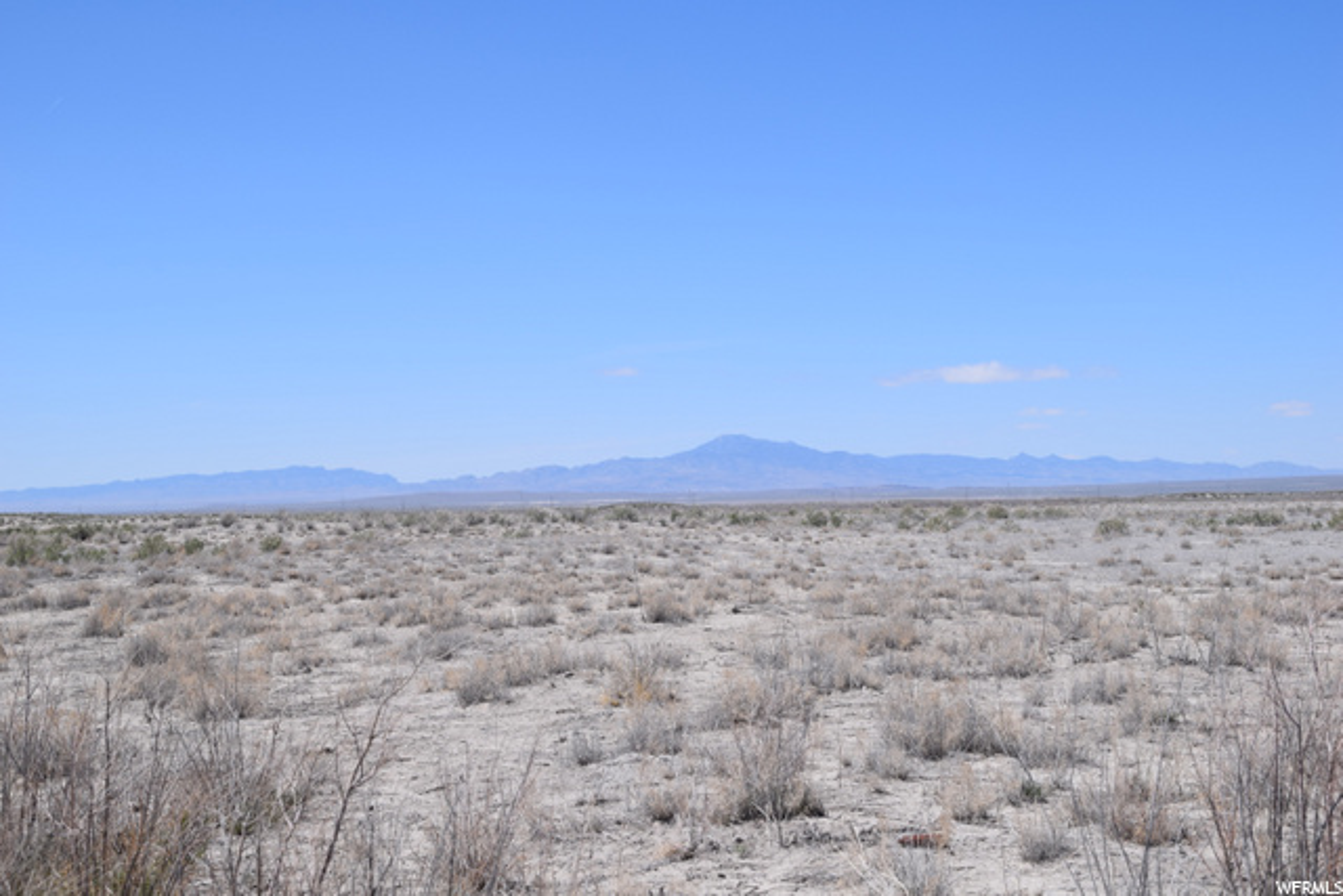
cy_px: 448
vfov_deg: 26.5
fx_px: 1903
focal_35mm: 51
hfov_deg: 38.9
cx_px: 672
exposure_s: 1/400
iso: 200
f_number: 10
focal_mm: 34
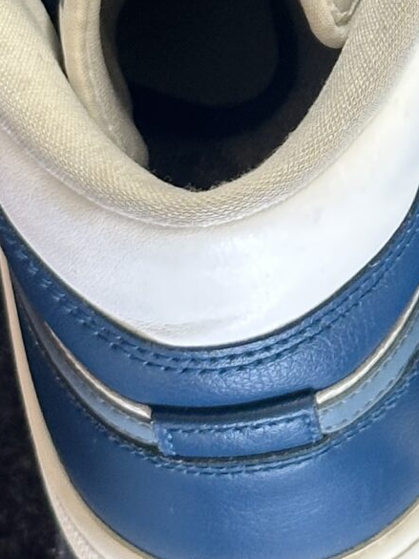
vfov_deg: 9.3
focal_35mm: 210
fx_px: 3388
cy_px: -19
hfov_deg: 7.0
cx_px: 502
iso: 160
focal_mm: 6.86
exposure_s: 1/50
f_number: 1.78
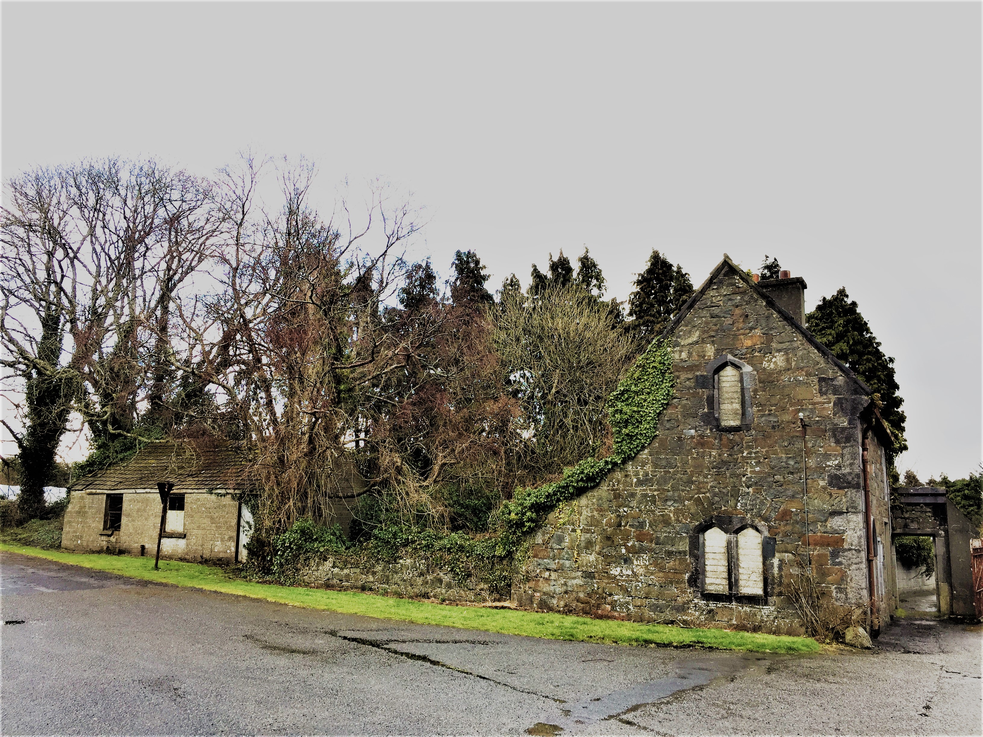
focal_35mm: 29
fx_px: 824
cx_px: 492
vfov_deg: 48.2
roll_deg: -1.2
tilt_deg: +11.8
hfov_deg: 61.7
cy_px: 368
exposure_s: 1/126
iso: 32
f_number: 2.2
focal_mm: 4.15
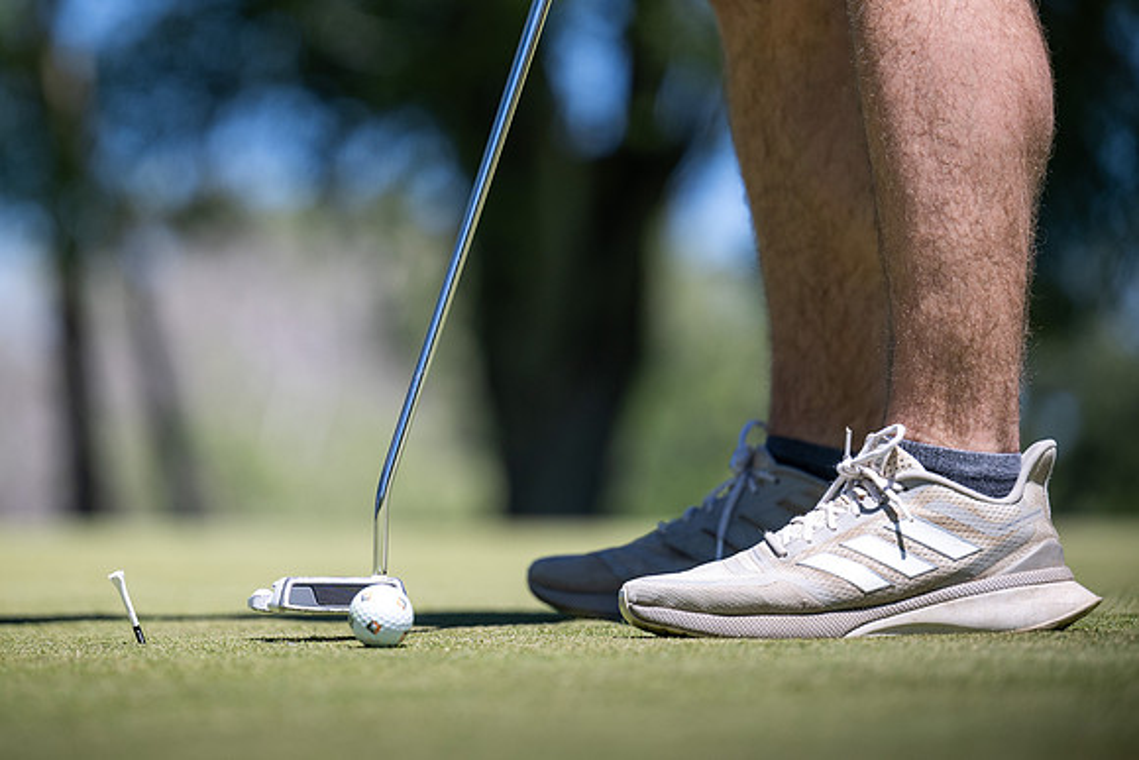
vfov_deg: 7.6
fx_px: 5710
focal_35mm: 180
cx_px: 439
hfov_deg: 11.4
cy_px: 282
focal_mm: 140
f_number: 2.8
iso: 250
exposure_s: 1/3200
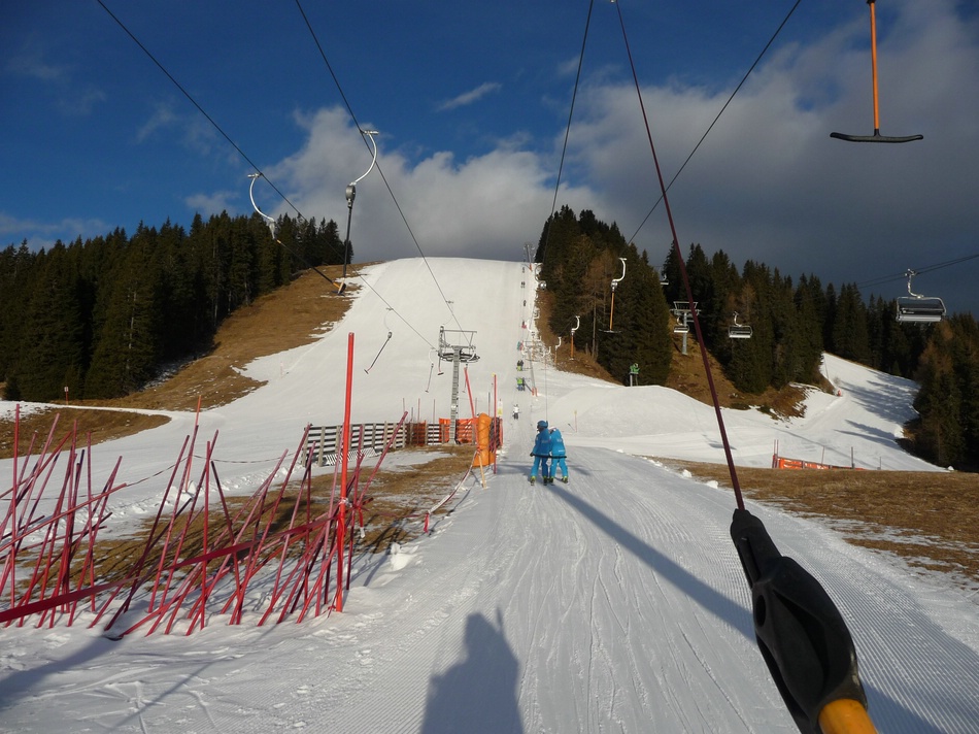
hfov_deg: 63.5
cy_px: 367
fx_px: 792
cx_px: 490
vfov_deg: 49.7
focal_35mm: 28
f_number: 8
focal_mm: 4.7
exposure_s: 1/500
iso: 100
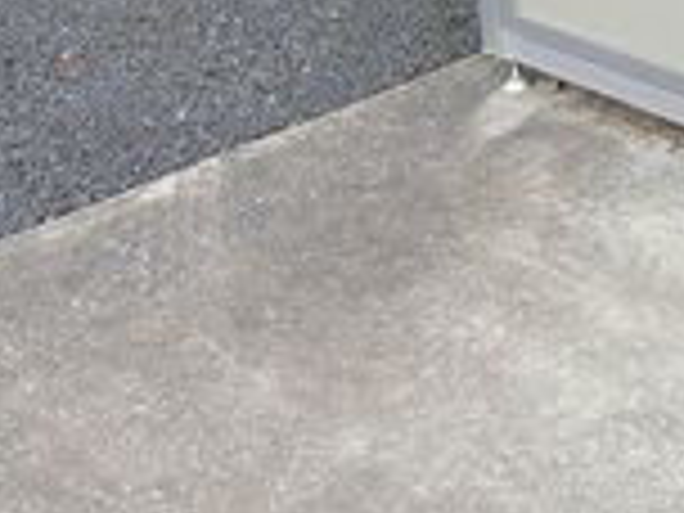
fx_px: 1581
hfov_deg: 20.4
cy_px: -162
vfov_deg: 17.3
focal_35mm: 80
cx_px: 1062
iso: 80
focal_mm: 4.06
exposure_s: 1/320
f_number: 2.7
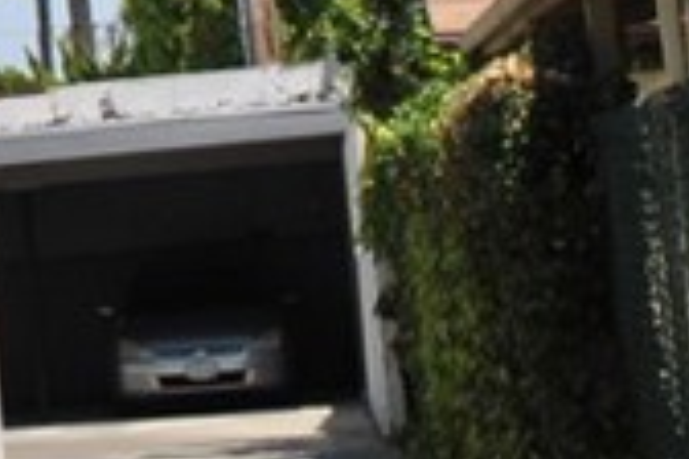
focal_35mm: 238
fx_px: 4555
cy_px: -227
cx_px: -517
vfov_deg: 5.7
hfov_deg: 8.4
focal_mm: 26
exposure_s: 1/250
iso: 100
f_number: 8
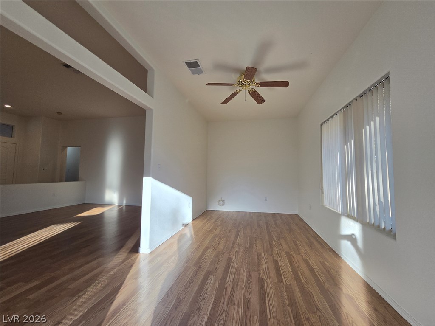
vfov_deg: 89.9
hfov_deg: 106.2
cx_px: 218
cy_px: 163
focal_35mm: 13
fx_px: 163
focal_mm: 2.2
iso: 100
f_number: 2.2
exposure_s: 1/301
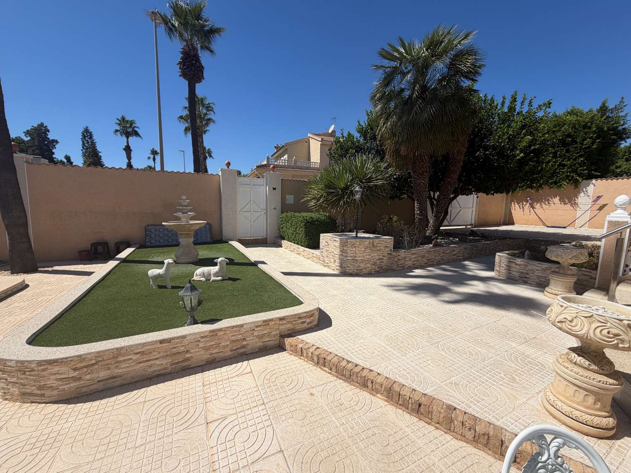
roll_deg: -0.7
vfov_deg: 85.7
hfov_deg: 102.1
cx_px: 316
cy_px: 236
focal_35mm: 14
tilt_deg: -6.9
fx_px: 255
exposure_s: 1/1534
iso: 20
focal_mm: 2.22
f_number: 2.2
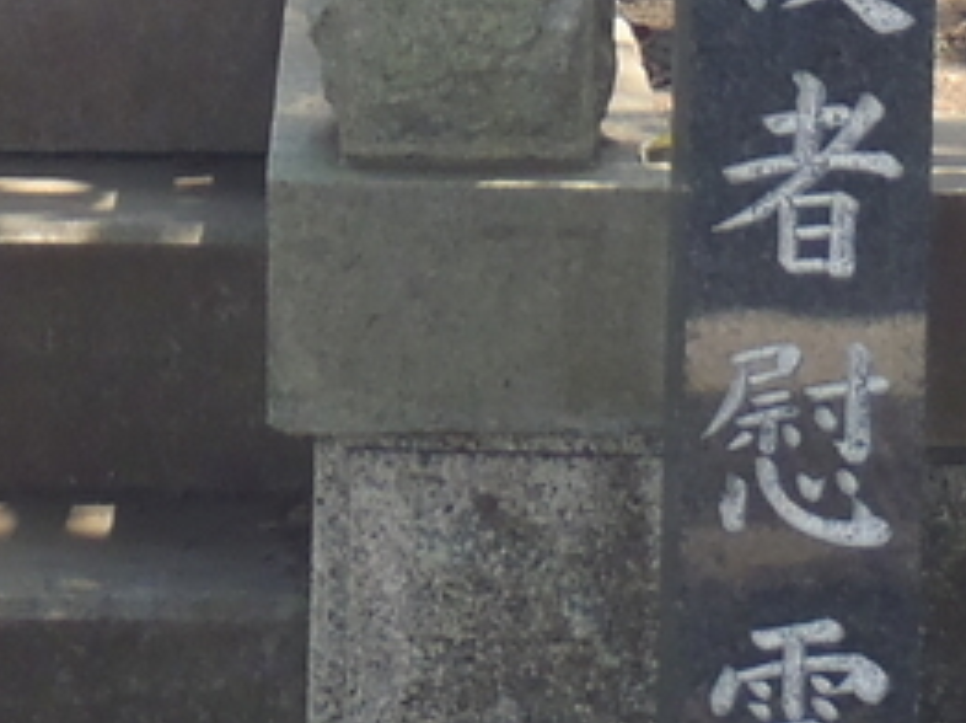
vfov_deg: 9.1
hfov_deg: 12.6
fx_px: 4349
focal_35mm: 156
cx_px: 225
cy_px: -557
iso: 100
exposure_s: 1/60
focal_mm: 6.07
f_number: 4.4
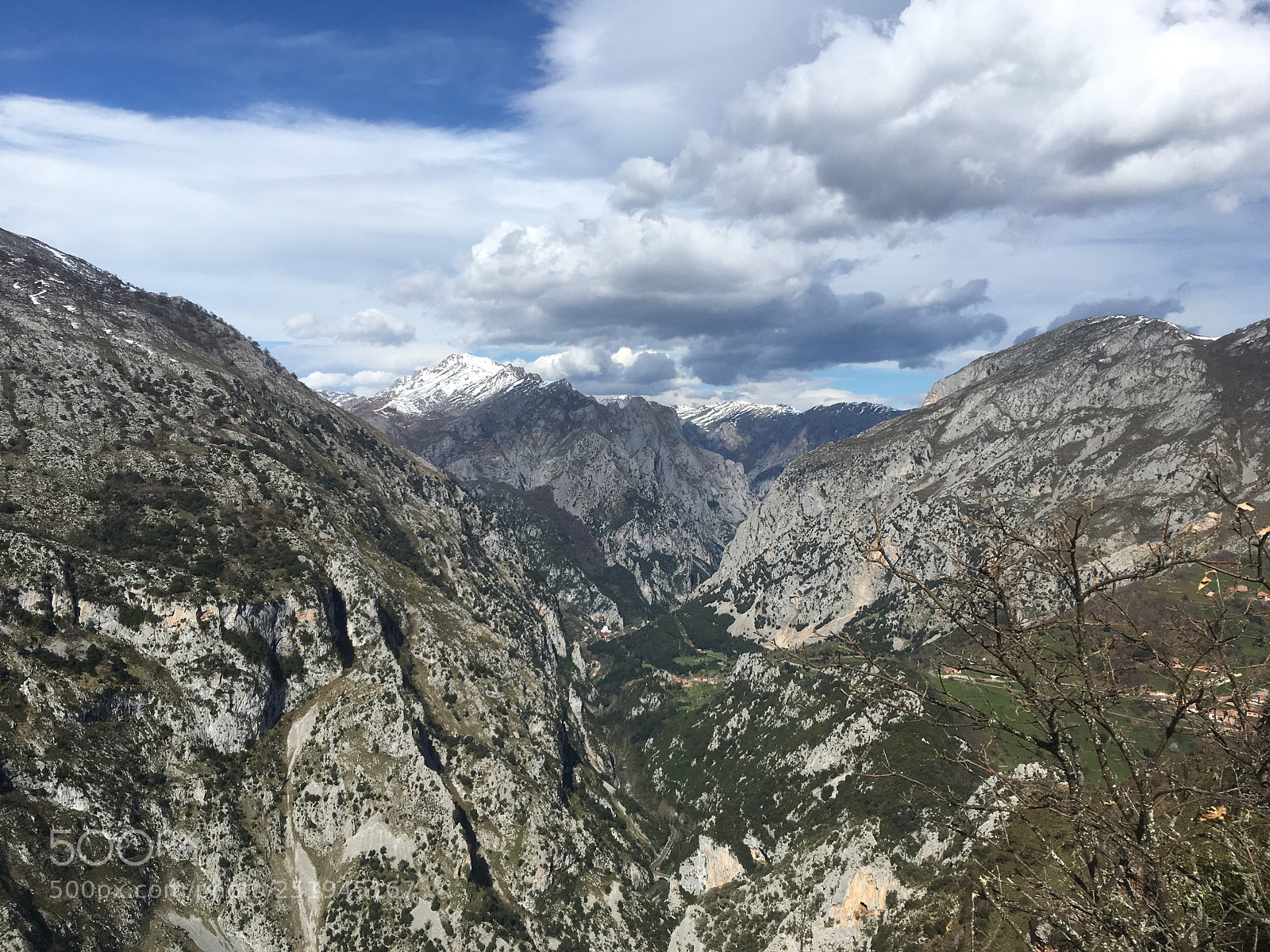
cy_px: 476
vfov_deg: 48.2
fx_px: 1064
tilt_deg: -3.2
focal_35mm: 29
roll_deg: -1.2
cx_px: 635
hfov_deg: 61.7
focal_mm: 4.15
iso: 25
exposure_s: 1/3205
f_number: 2.2
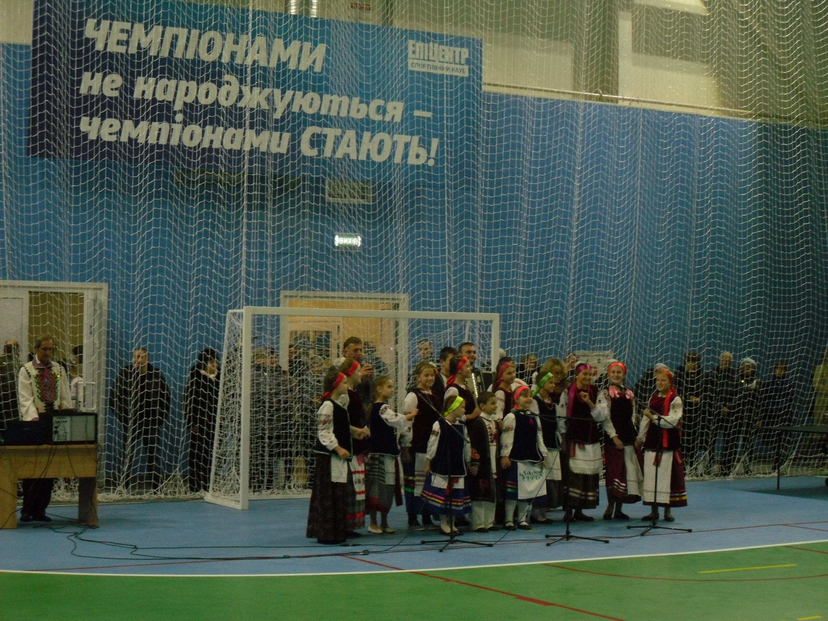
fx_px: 1627
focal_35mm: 68
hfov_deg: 28.6
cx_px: 414
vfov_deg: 21.6
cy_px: 310
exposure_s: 1/56
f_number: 4.3
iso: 400
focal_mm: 12.16
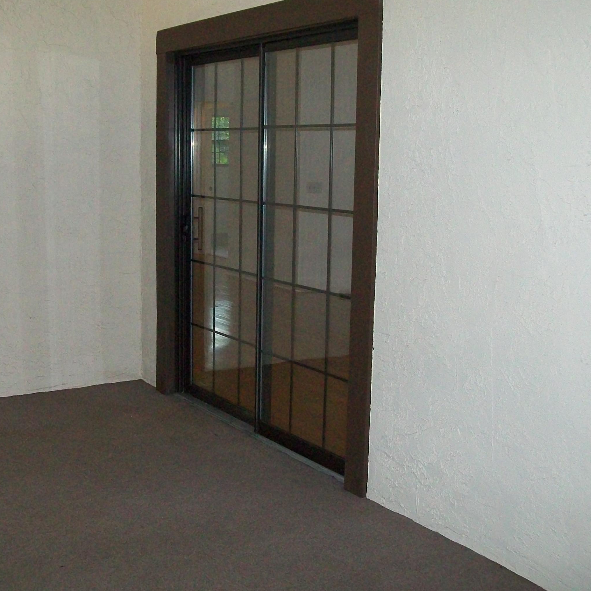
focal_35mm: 47
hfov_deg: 35.9
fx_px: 908
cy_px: 277
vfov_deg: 36.0
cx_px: 221
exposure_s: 1/125
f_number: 2.7
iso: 200
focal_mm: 6
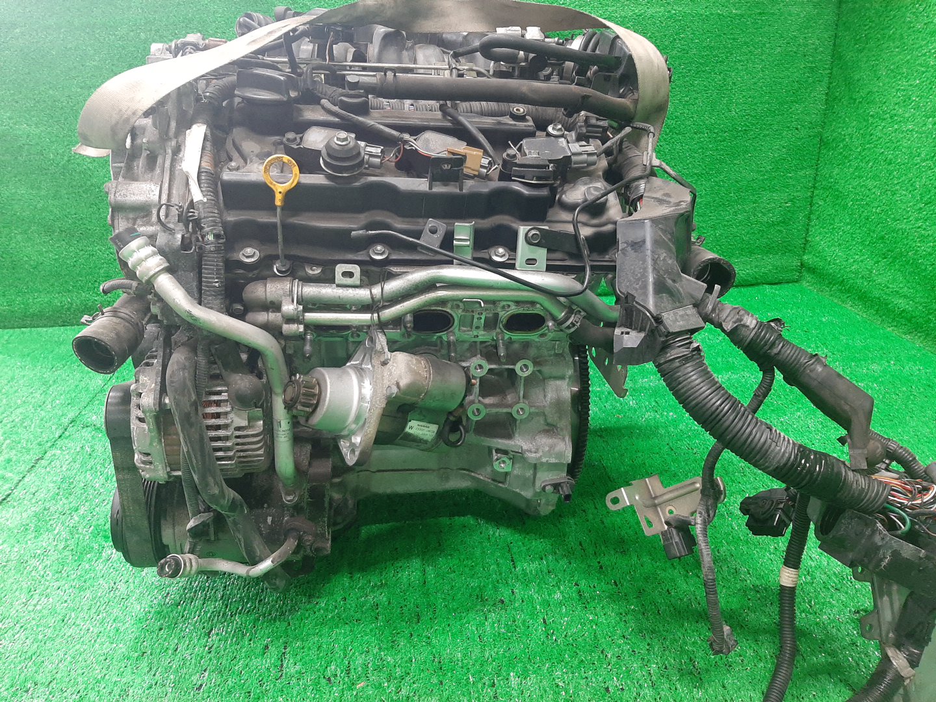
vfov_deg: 53.1
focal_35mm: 26
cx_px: 468
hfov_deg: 67.3
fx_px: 703
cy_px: 351
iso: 206
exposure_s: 1/50
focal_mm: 3.93
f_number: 1.7
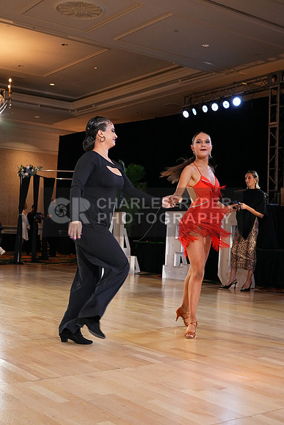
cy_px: 212
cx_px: 142
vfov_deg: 42.7
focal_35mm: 46
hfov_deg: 29.3
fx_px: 544
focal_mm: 46
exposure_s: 1/200
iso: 5000
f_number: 6.3
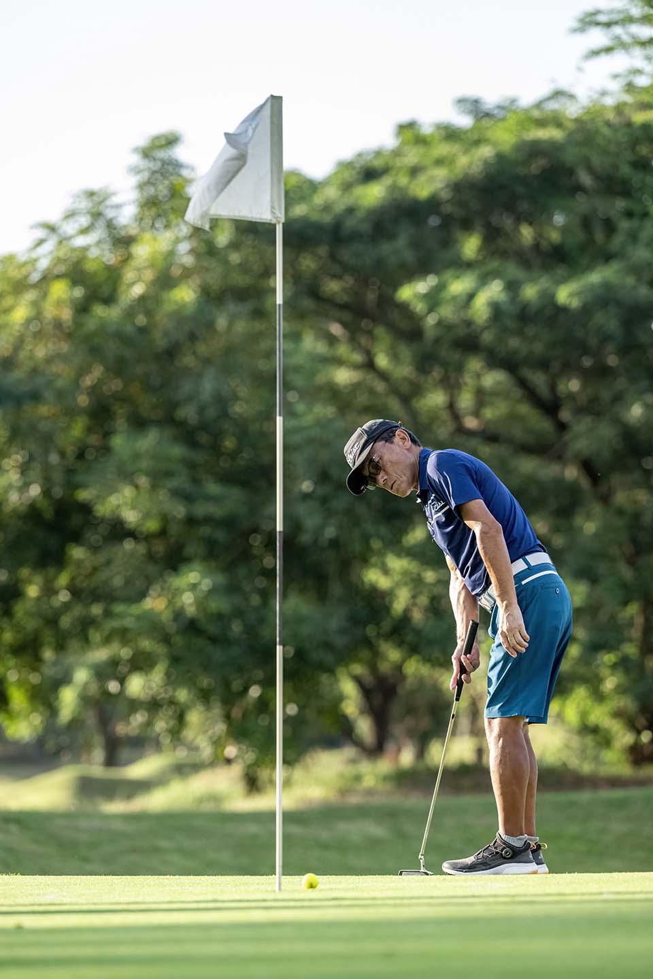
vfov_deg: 11.7
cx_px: 326
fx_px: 4761
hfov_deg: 7.8
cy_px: 490
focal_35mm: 175
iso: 3600
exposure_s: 1/5000
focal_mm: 175
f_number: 3.5
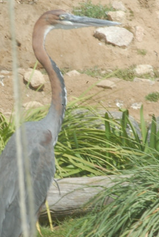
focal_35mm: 541
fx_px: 3578
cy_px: 124
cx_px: 50
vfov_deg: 3.8
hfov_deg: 2.5
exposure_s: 1/90
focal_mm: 250
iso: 1600
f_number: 43
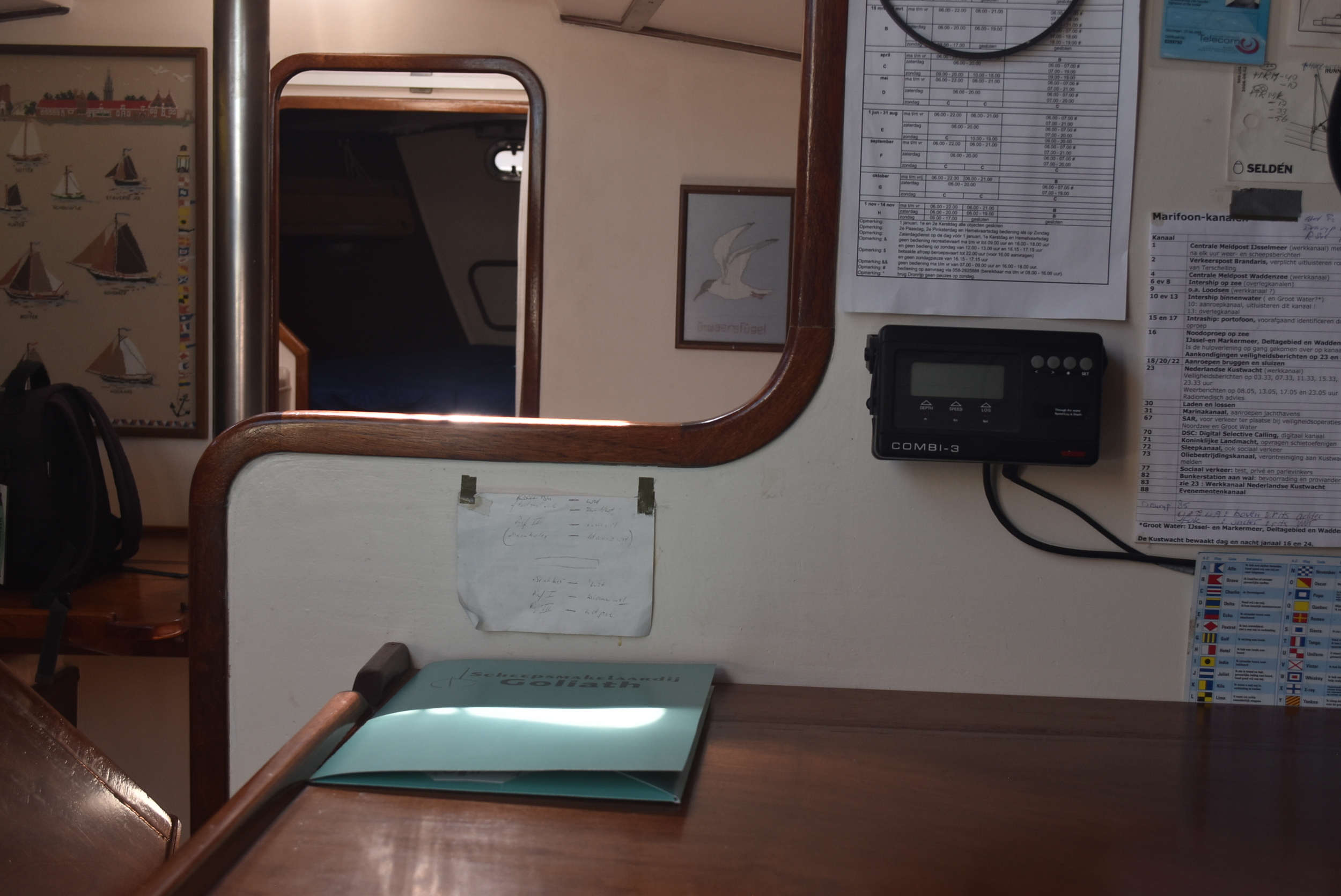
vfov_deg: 28.1
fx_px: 1789
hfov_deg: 41.1
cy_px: 448
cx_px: 670
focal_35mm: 48
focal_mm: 32
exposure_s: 1/160
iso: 400
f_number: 6.3
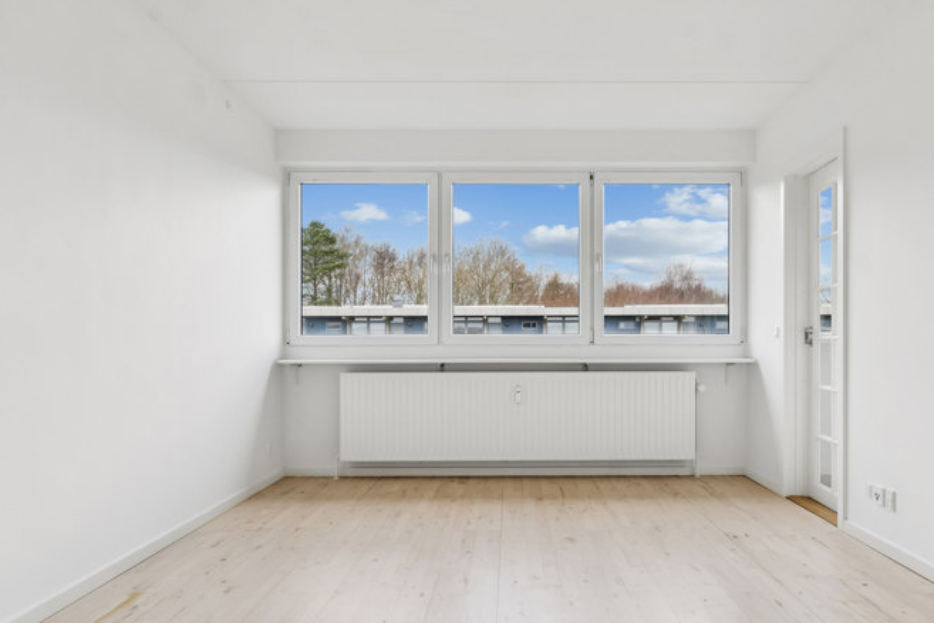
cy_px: 349
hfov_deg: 64.7
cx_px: 522
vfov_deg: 45.9
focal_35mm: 28
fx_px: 734
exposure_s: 1/8
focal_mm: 15.5
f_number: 8
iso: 200
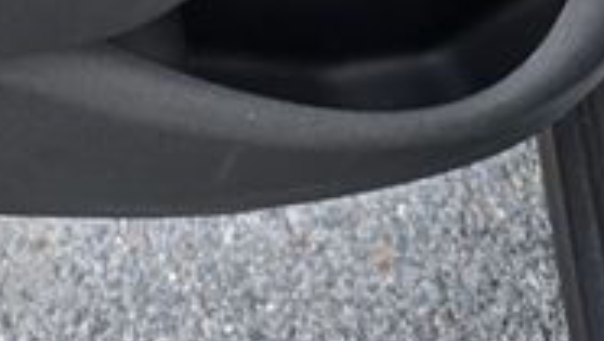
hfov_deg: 23.3
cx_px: -49
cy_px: -341
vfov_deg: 12.4
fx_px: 1379
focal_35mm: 86
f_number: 1.7
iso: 64
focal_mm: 6.3
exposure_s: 1/180
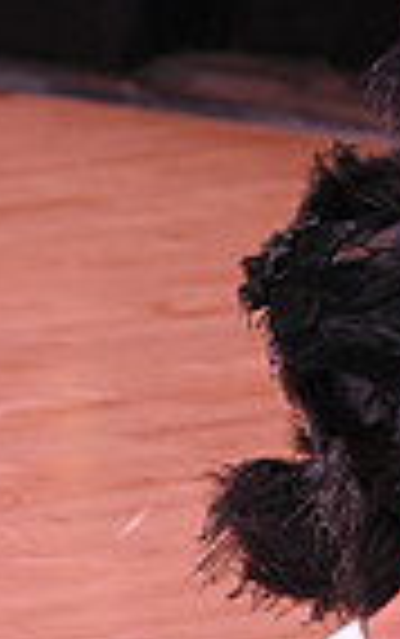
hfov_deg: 2.6
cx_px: 618
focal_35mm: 500
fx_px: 8703
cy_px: -194
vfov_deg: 4.2
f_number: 4.5
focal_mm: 120
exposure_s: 1/200
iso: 2000
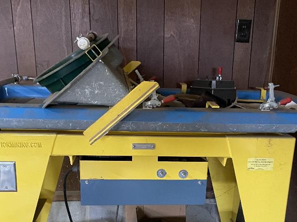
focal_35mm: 44
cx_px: 153
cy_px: 156
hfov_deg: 42.9
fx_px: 377
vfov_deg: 32.5
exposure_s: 1/30
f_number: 1.6
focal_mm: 4.2
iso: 640
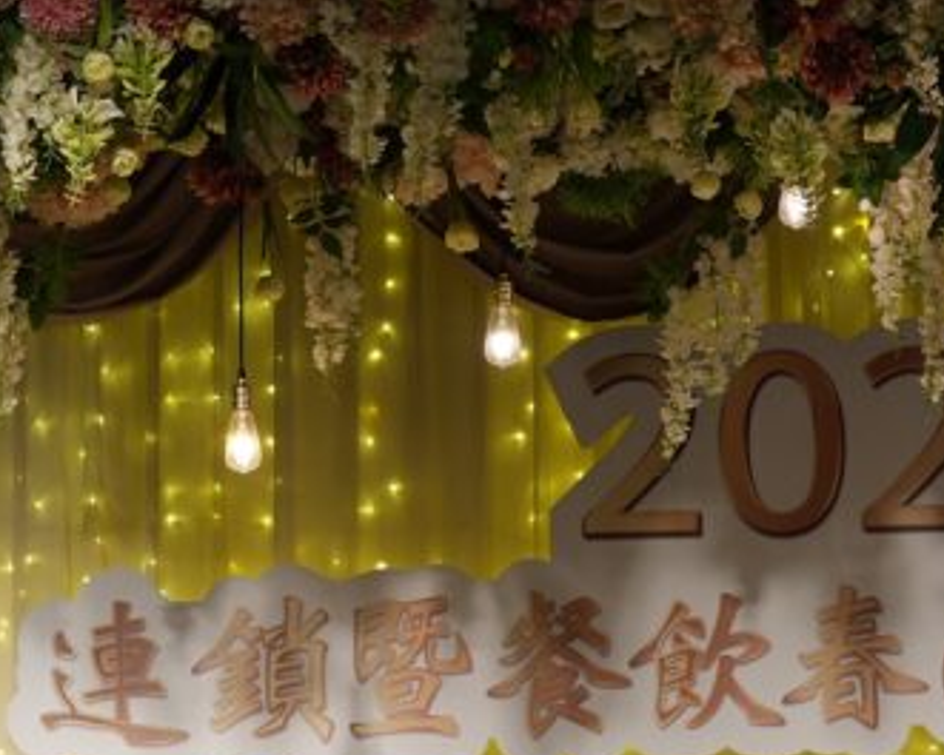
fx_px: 4220
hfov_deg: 12.7
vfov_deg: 10.0
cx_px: 716
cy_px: 969
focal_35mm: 151
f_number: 4
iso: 320
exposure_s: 1/60
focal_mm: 52
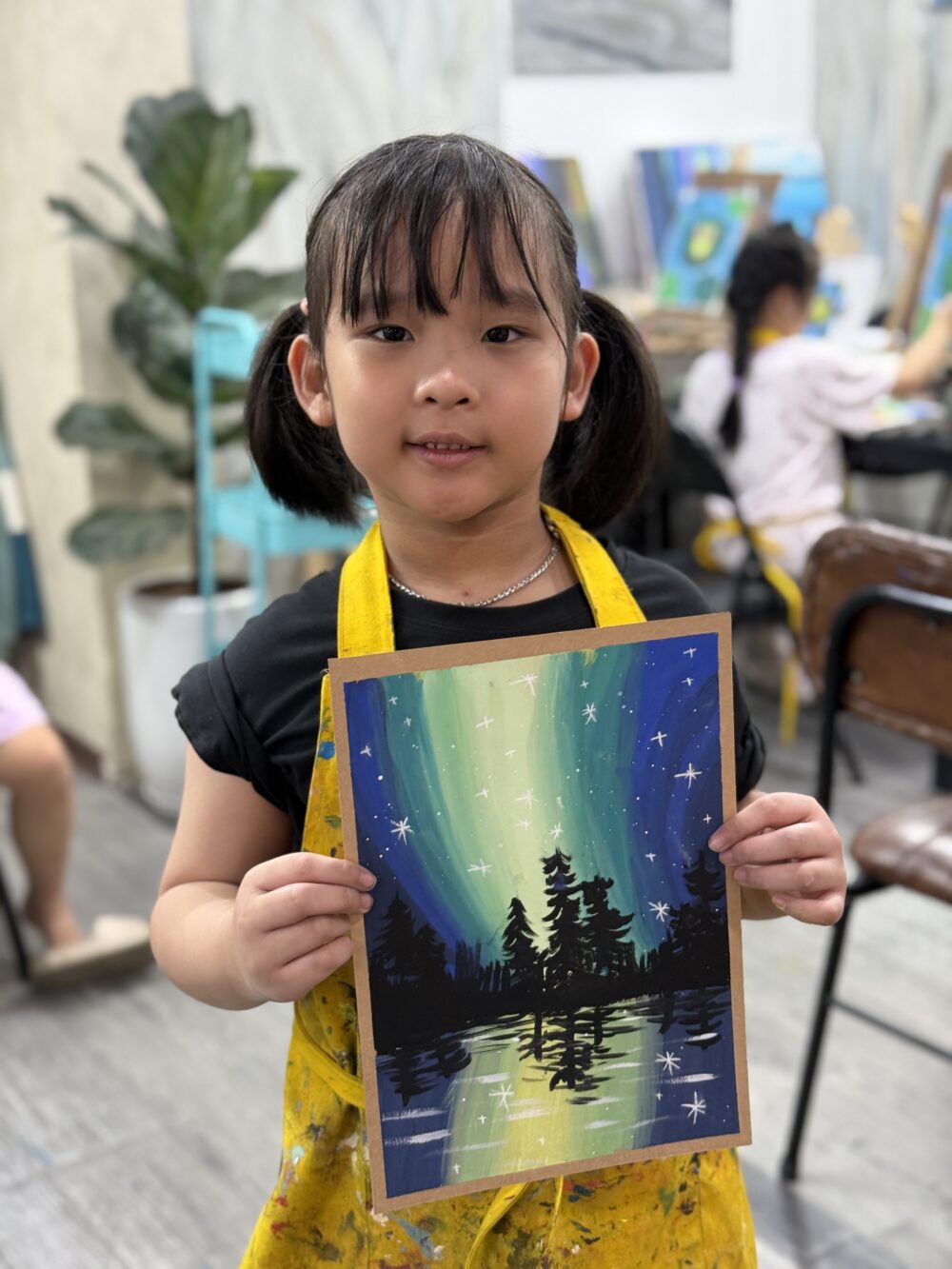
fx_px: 1760
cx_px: 476
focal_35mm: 48
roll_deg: +1.1
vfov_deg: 39.7
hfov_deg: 30.3
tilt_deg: -15.0
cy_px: 634
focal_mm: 6.76
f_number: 1.78
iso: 125
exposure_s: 1/50
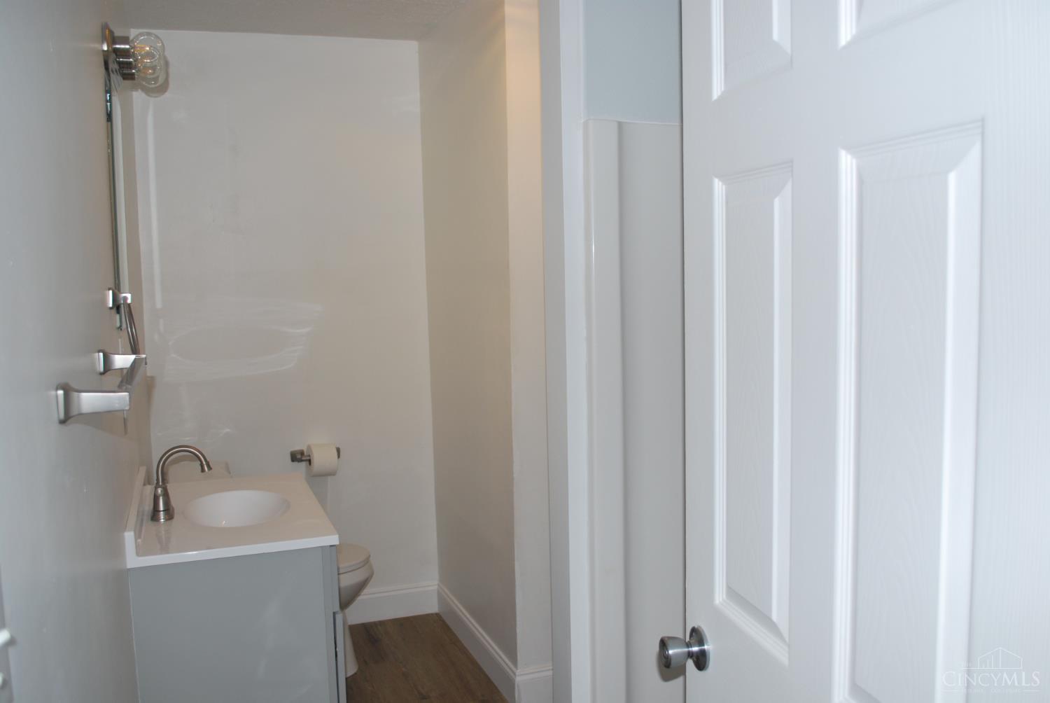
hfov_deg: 57.2
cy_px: 352
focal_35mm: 33
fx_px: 964
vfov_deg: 40.1
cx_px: 525
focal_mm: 22
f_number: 4
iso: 200
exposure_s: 1/60
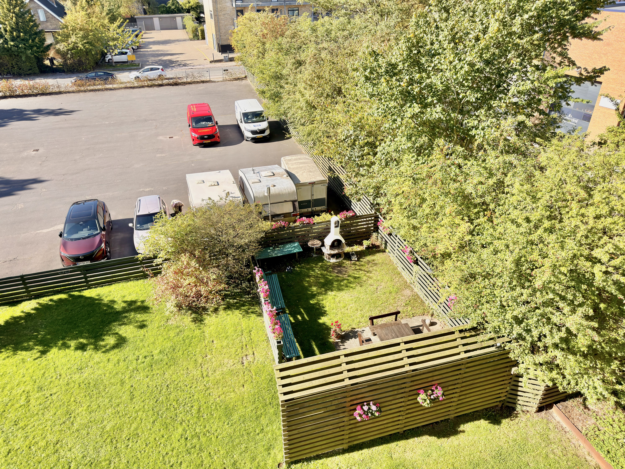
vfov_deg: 56.8
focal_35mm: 24
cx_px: 312
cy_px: 234
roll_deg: +0.0
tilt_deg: -31.9
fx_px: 433
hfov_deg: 71.6
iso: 100
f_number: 1.78
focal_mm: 6.76
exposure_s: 1/2066
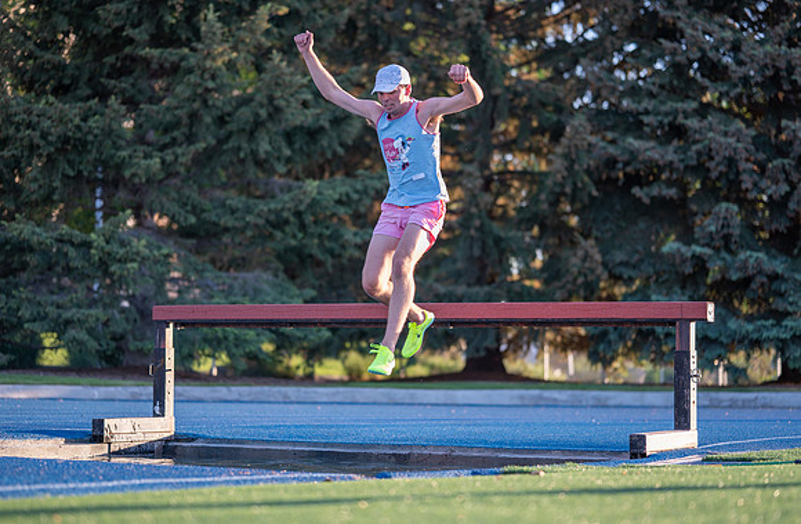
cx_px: 401
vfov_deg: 14.6
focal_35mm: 92
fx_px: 2042
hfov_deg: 22.2
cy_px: 277
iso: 100
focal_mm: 85
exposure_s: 1/500
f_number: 1.8
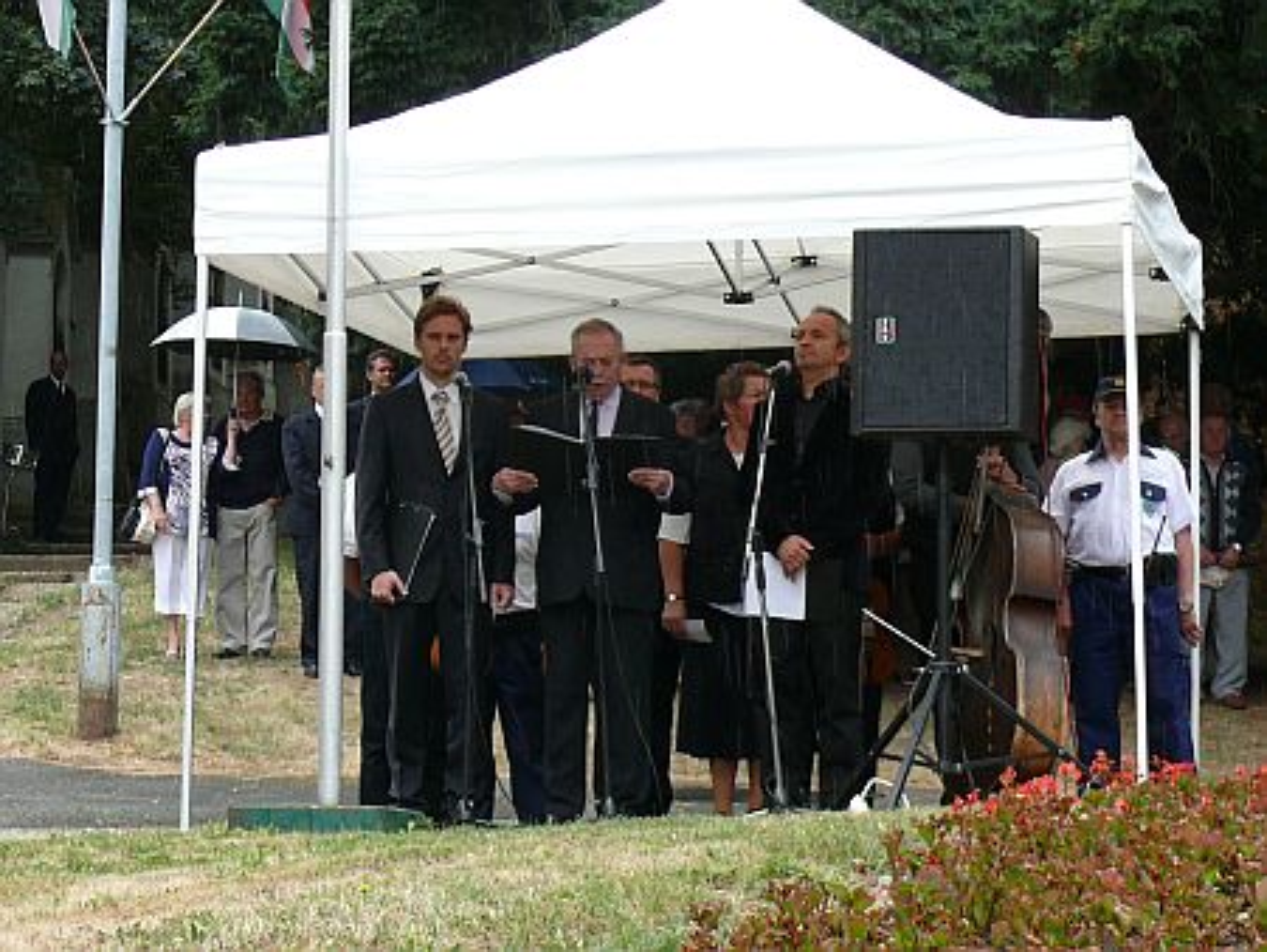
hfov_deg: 16.5
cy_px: 476
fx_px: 4358
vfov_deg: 12.5
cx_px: 634
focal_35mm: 119
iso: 100
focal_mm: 14.5
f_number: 3.2
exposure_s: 1/160
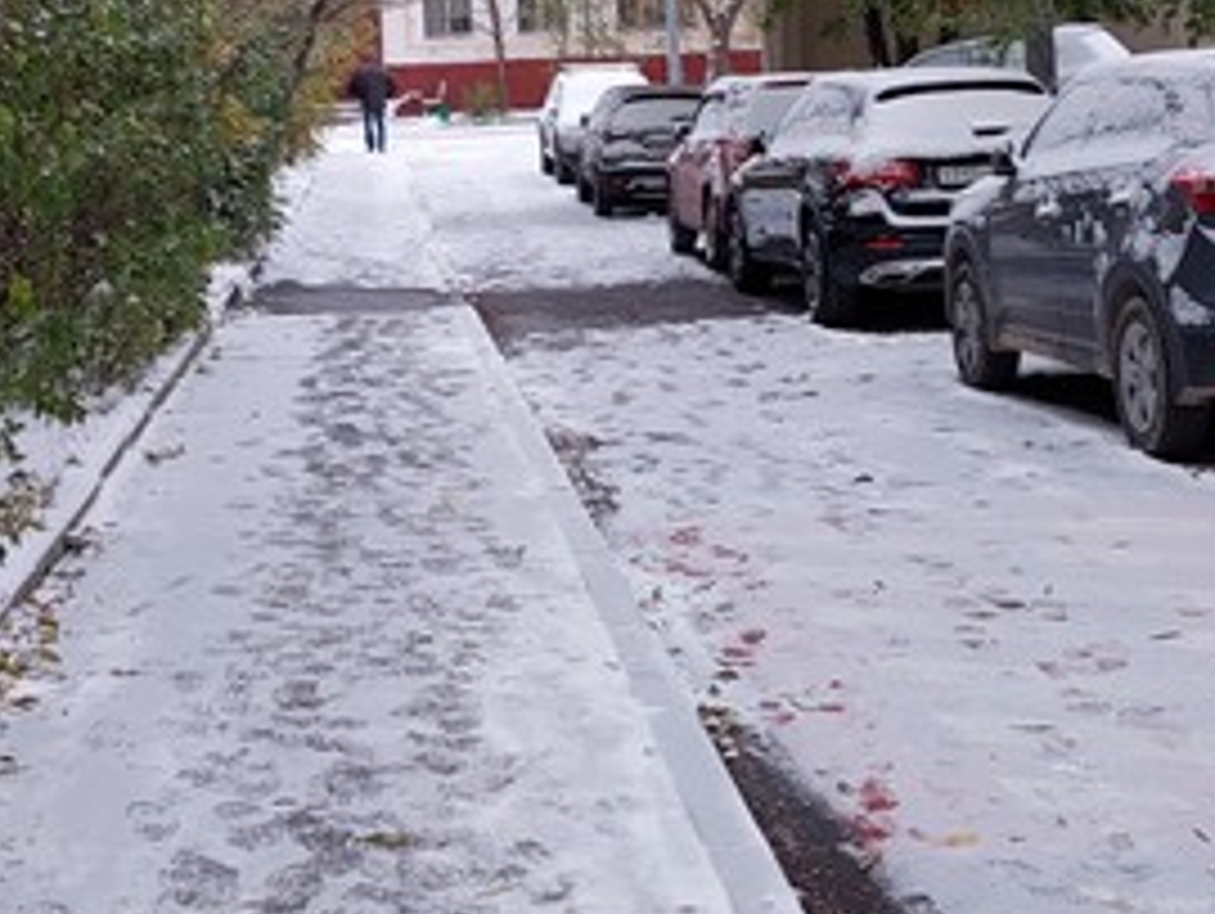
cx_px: 702
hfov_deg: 27.3
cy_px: 158
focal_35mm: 71
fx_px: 2494
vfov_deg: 20.5
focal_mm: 5.23
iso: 64
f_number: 1.8
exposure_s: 1/50
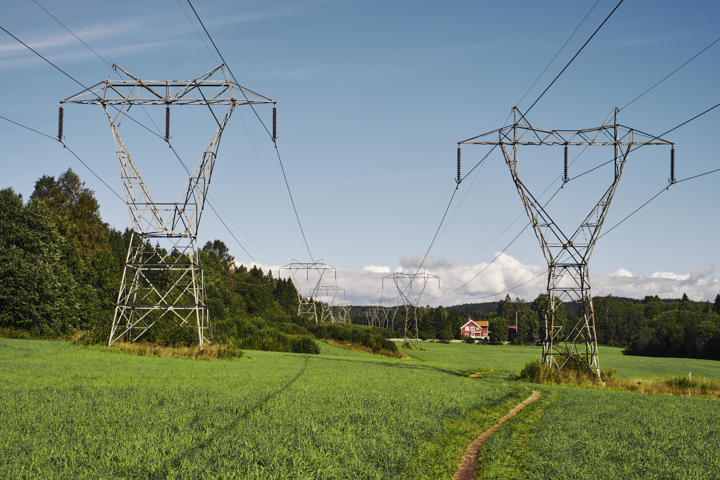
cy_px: 240
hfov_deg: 37.5
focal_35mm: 53
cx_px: 360
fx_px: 1060
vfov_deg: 25.5
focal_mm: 35
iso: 200
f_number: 9
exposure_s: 1/450
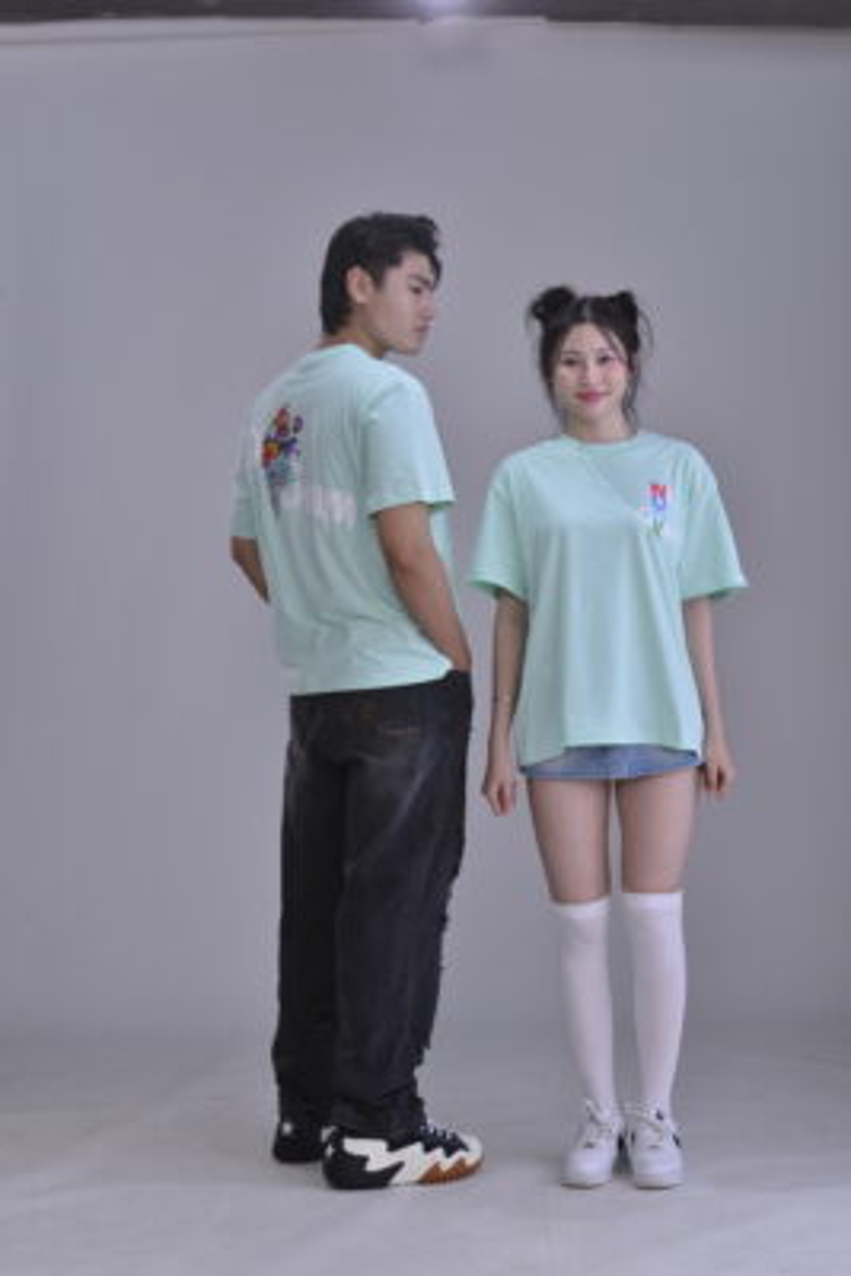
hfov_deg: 18.2
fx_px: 2657
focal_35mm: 75
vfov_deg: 27.0
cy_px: 638
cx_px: 426
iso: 400
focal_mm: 75
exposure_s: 1/200
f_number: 9
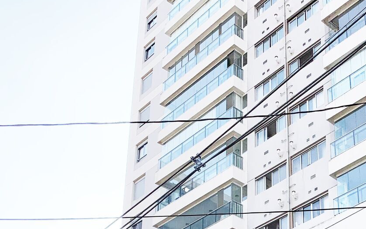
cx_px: 300
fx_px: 628
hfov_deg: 31.5
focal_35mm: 63
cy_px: 309
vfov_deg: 18.9
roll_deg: +1.7
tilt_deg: +21.1
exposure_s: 1/2481
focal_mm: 4.25
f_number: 1.8
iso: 25
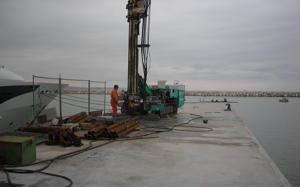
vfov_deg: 31.2
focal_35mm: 41
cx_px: 148
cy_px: 80
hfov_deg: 48.2
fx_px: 335
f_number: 3.2
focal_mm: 6.3
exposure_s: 1/59.8
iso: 50
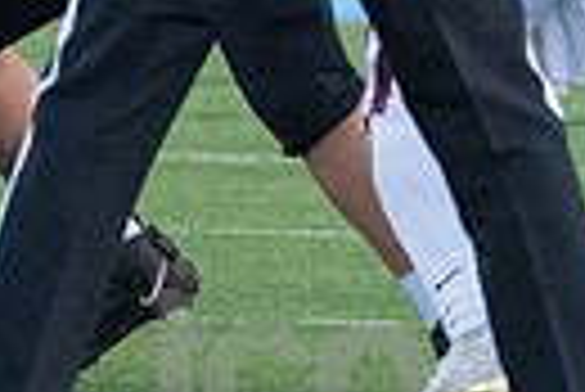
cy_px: -180
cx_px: 932
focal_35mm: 2342
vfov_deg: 0.6
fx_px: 38100
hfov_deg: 0.9
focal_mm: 350
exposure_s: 1/2000
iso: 6400
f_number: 5.6
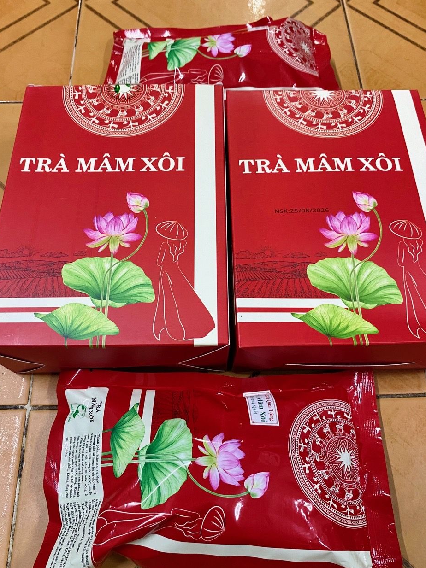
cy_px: 293
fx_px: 443
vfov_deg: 65.3
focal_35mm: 27
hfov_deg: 51.3
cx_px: 216
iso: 320
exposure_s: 1/33
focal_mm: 4.25
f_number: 1.8
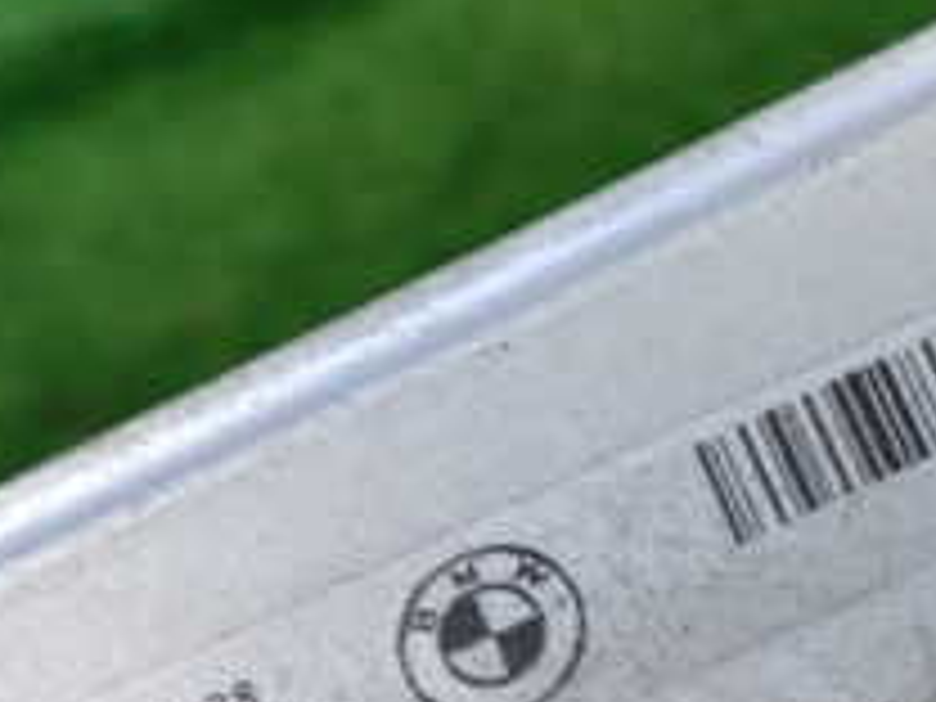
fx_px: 1947
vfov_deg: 20.4
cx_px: 958
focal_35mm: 72
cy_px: 414
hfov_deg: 25.6
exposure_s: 1/30
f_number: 2
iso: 250
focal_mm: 4.5
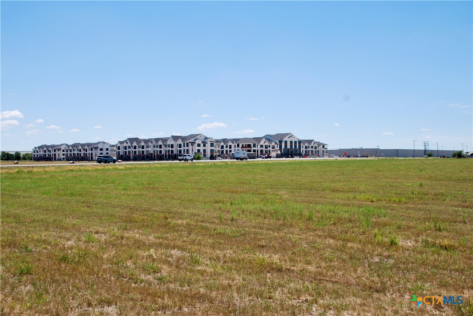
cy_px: 158
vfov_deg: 35.6
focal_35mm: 38
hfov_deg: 51.2
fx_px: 493
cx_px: 236
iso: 100
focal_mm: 25
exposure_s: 1/250
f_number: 8
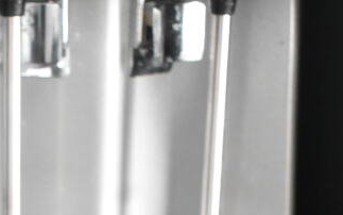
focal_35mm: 130
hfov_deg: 15.9
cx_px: 54
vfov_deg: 9.8
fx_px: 1215
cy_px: 333
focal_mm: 30
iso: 3600
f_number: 4.2
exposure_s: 1/50
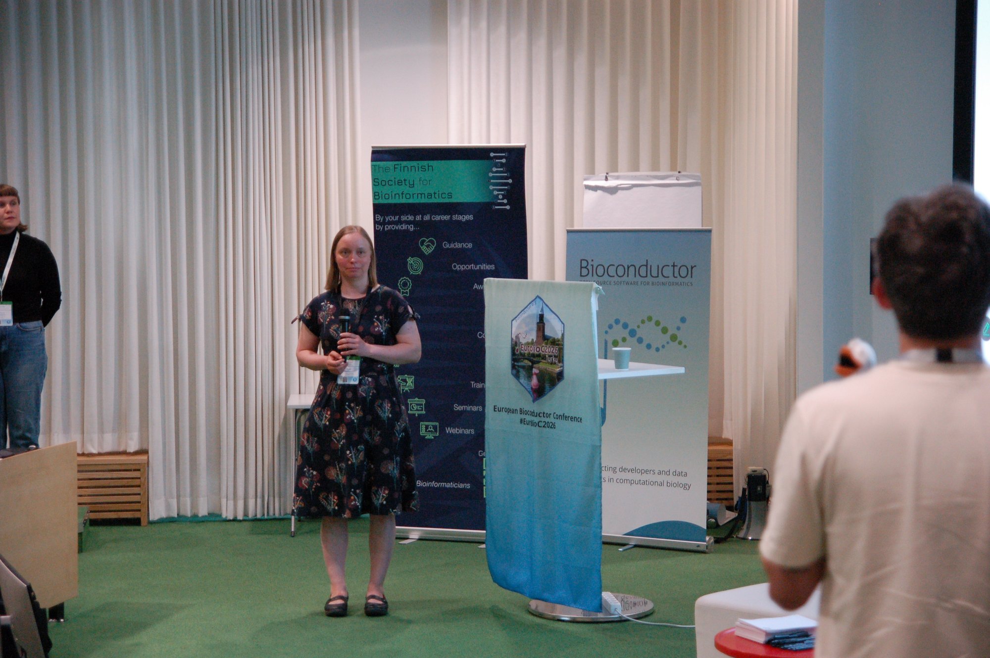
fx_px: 2061
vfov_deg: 18.2
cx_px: 495
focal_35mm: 75
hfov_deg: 27.0
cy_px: 329
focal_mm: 50
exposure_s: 1/125
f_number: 2.8
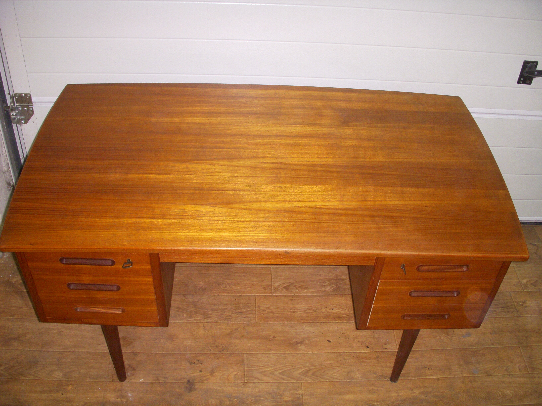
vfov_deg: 37.7
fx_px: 595
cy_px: 203
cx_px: 271
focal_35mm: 38
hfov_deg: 49.0
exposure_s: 1/80
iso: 250
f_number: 3.3
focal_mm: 6.3
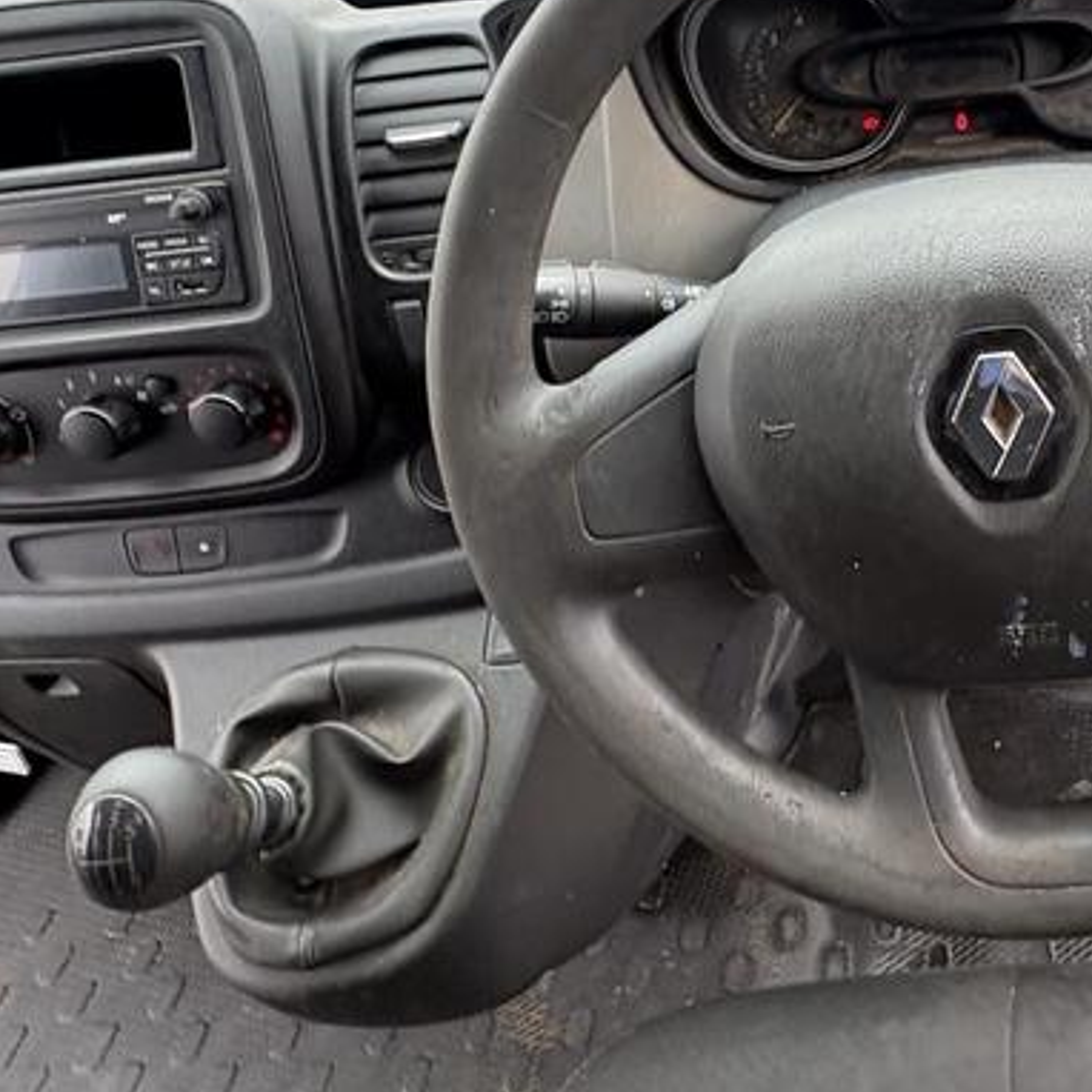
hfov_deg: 52.3
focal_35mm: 29
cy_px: 277
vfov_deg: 53.2
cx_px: 863
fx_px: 1035
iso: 100
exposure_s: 1/99
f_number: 2.2
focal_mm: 2.22
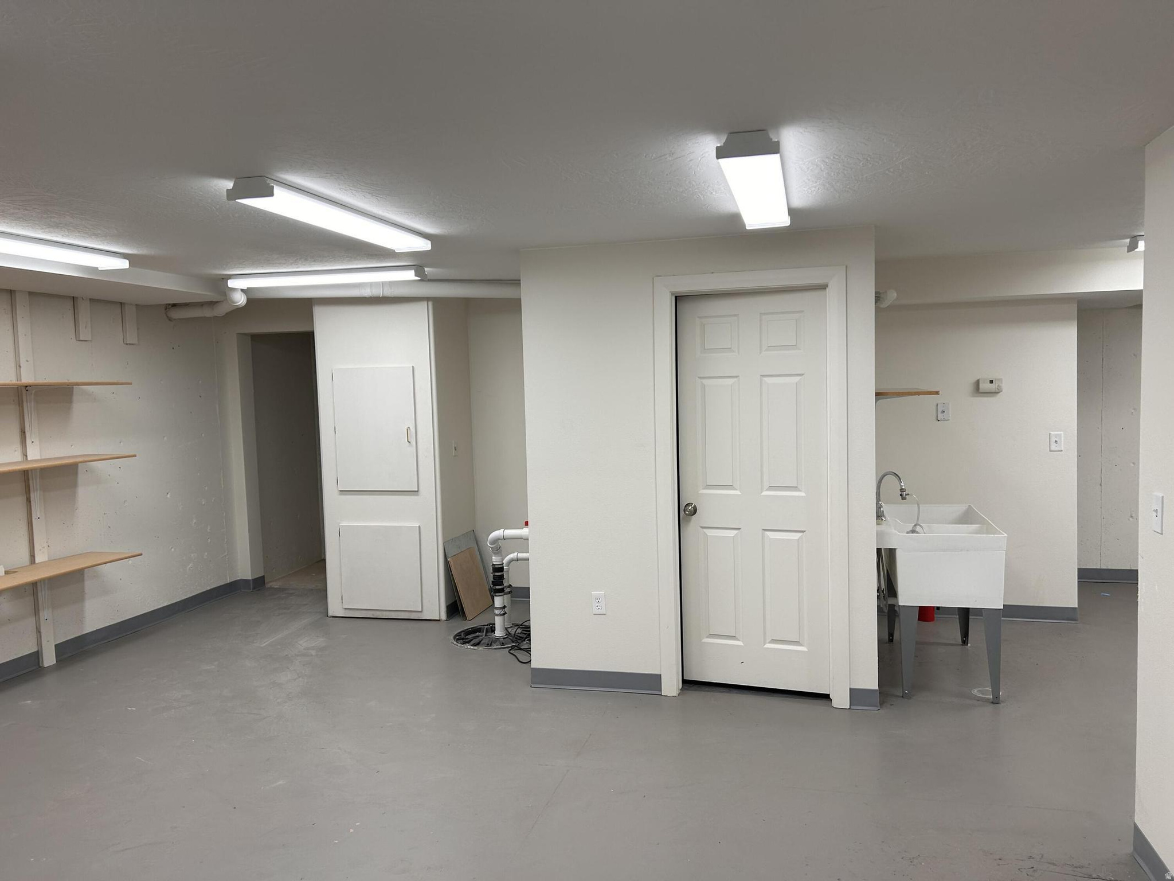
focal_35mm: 26
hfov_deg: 67.3
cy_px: 440
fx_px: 882
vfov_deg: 53.1
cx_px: 587
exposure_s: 1/166
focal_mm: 5.7
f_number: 1.5
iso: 40
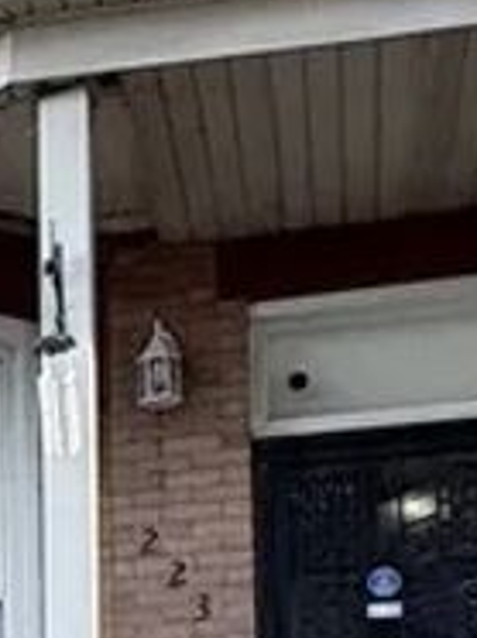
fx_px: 1897
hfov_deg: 12.4
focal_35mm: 103
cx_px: -528
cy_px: 863
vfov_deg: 17.7
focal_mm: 2.22
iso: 64
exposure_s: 1/154
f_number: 2.2
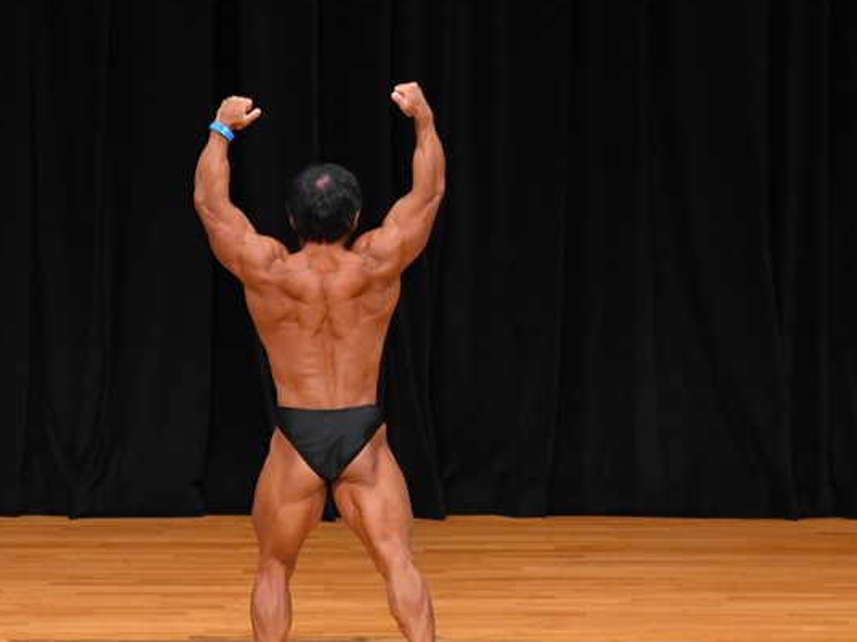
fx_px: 8267
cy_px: 403
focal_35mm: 334
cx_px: 355
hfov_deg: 5.9
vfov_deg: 4.4
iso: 3200
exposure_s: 1/400
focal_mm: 160
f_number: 5.6
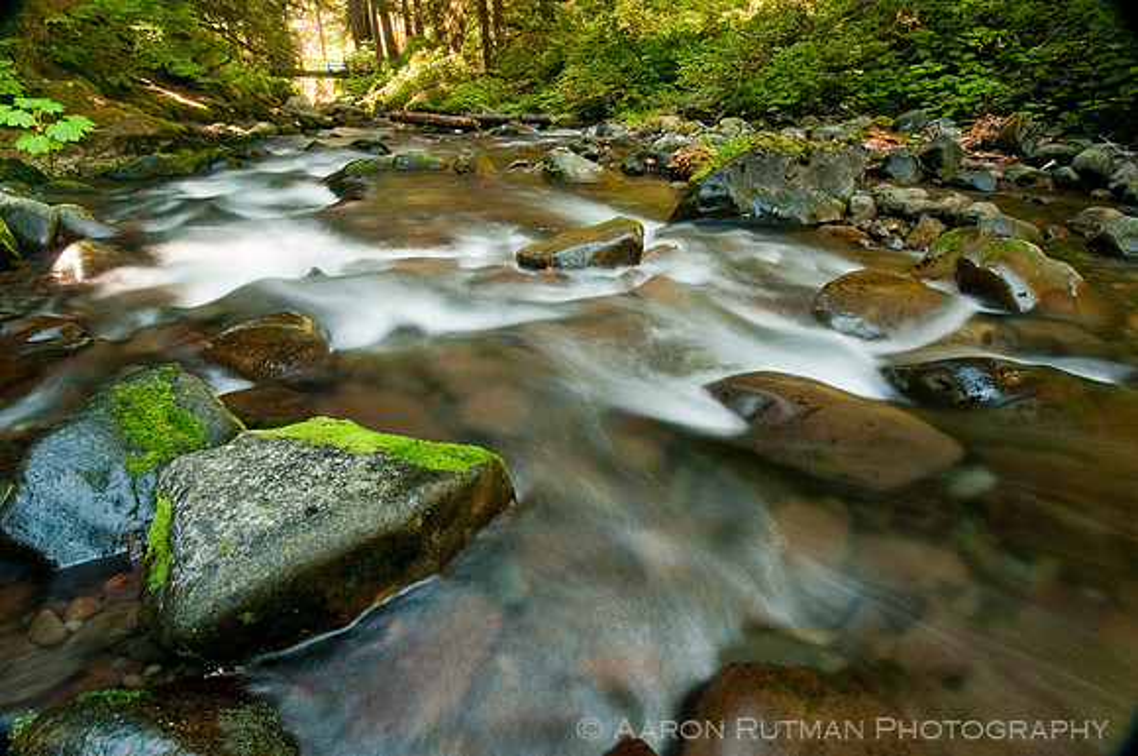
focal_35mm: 18
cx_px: 569
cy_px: 378
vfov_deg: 67.2
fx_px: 568
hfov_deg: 90.1
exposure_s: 3
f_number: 16
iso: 200
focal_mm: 12
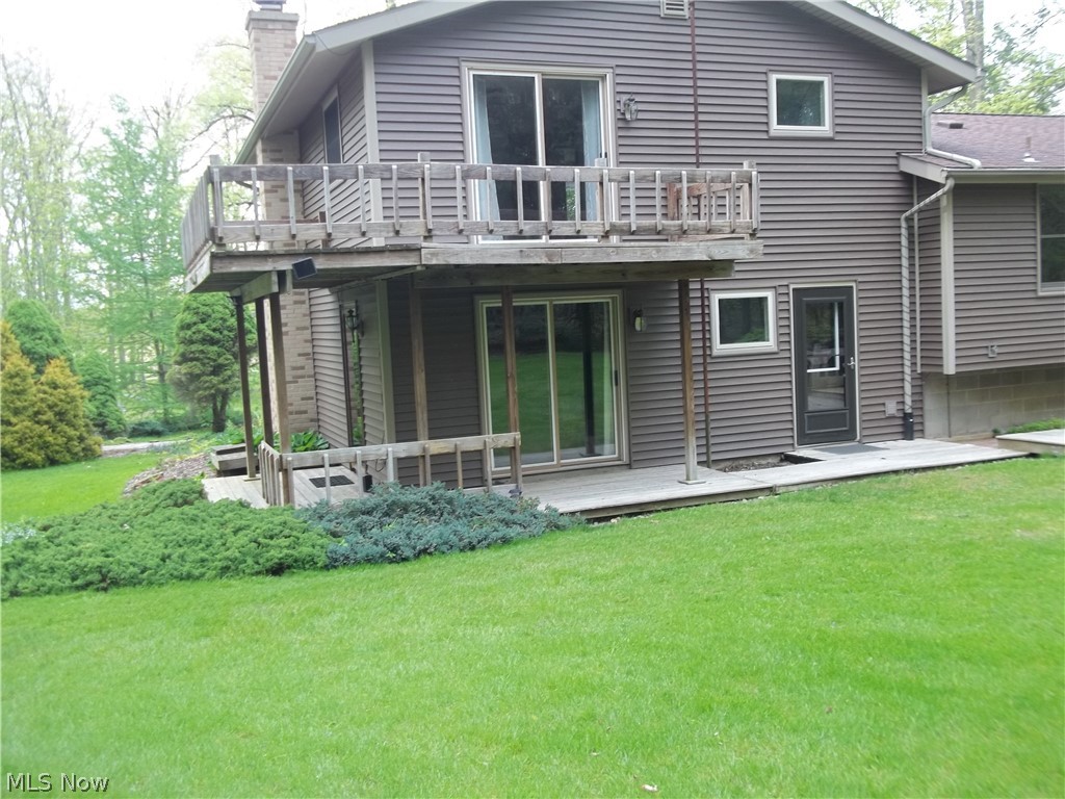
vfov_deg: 44.2
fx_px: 985
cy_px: 400
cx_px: 532
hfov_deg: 56.8
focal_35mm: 32
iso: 80
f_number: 2.9
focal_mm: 5.7
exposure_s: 1/60
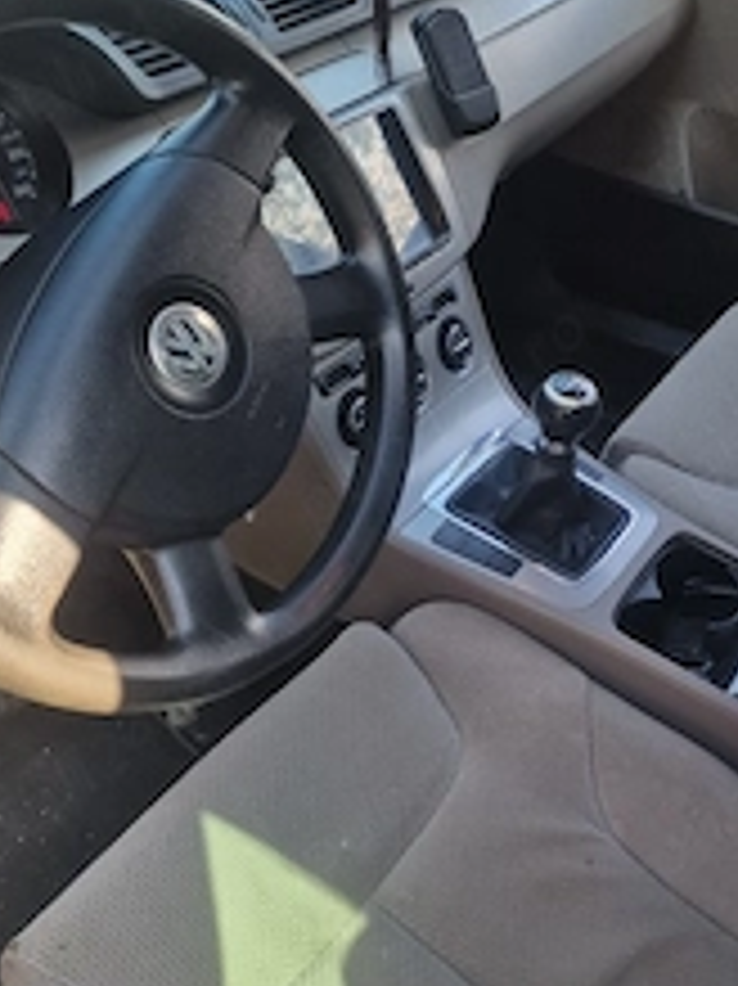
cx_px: 531
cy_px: 473
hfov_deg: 33.8
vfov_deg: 44.8
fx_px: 1195
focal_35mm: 42
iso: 50
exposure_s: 1/182
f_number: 1.8
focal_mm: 6.4
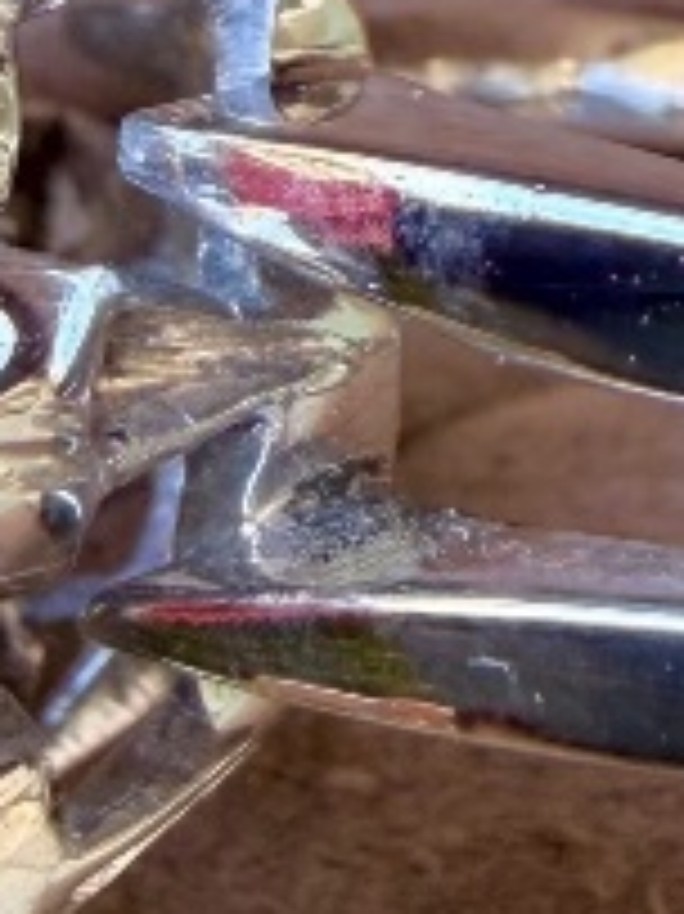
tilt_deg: -63.0
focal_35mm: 142
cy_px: 185
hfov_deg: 10.3
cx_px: 702
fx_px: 3745
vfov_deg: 13.8
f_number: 2.2
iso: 160
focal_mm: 2.22
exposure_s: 1/121
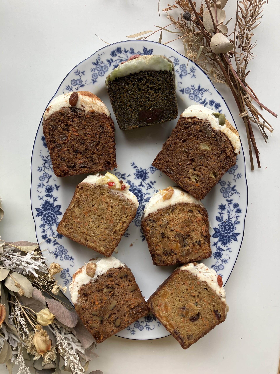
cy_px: 187
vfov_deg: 63.4
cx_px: 140
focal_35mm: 28
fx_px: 302
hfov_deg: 49.7
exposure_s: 1/223
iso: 25
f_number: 1.8
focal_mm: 3.99
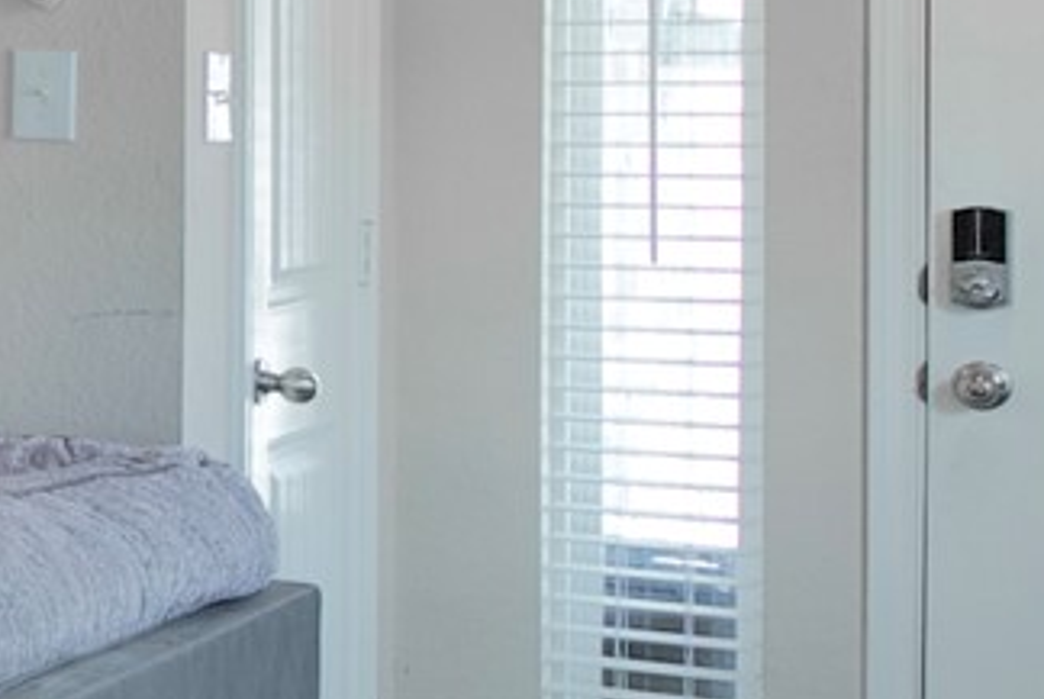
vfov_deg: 12.7
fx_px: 3107
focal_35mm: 107
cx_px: -1637
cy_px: 14
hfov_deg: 13.0
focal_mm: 16
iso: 640
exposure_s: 1/40
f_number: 5
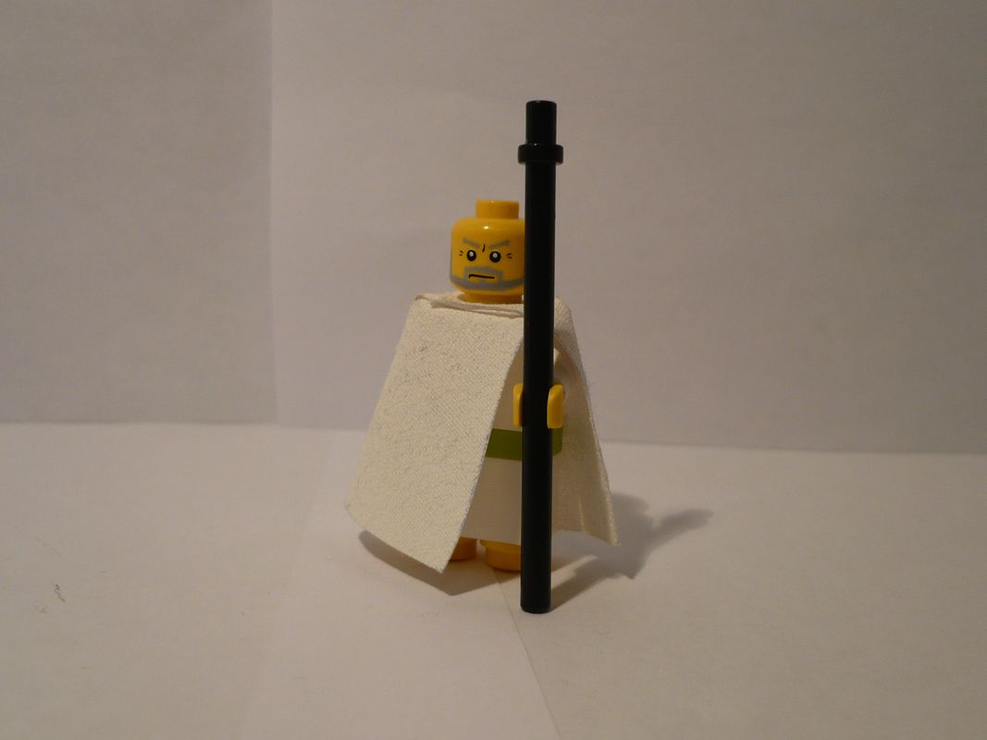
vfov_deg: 34.3
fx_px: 1197
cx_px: 494
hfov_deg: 44.8
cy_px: 370
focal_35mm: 42
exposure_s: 1/40
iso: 100
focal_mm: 5.8
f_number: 2.8
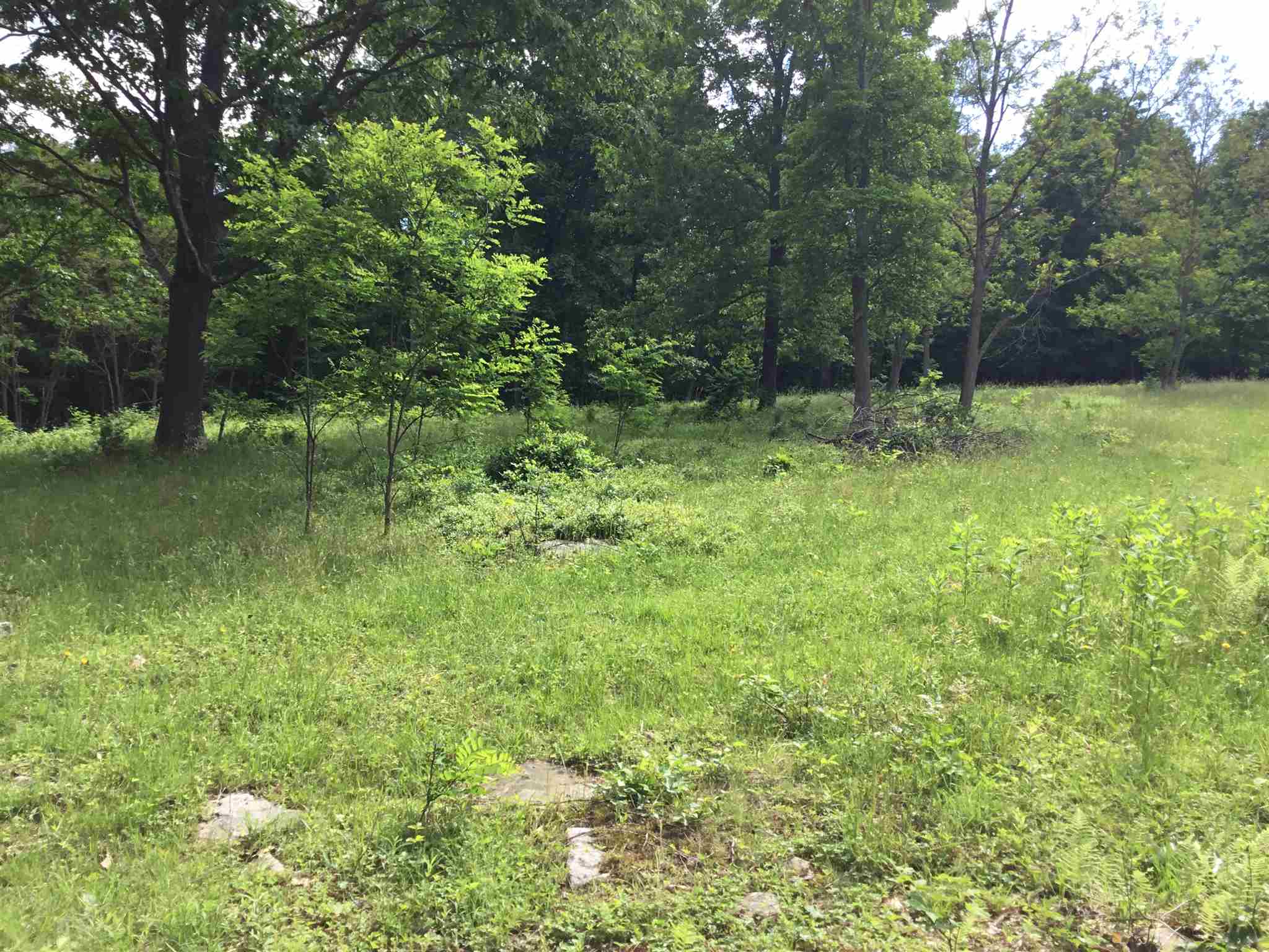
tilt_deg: -2.0
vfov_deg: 45.4
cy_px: 476
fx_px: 1136
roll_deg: -1.8
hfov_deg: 58.4
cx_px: 634
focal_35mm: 31
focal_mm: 3.3
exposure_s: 1/323
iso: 25
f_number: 2.4
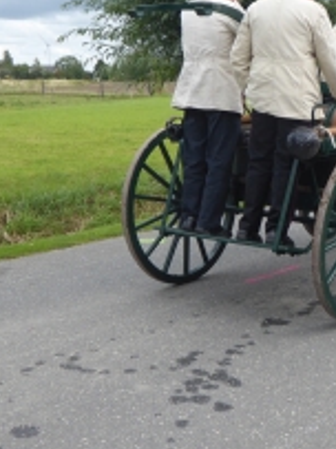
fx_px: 816
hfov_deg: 22.4
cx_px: 334
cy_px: 186
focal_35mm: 63
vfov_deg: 30.7
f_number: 3.5
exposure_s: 1/320
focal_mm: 5.4
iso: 80
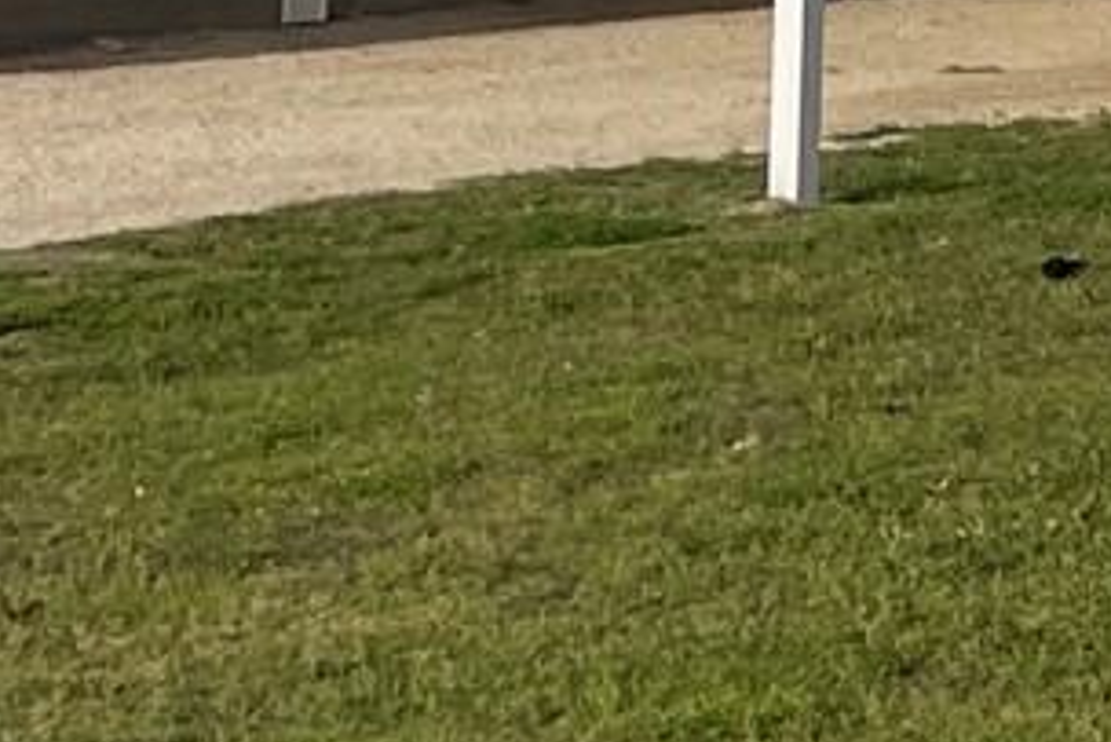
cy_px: -574
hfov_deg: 8.8
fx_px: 5619
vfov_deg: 7.3
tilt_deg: +2.6
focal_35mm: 182
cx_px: 3556
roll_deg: -0.4
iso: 32
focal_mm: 4.2
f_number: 1.6
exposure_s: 1/3610
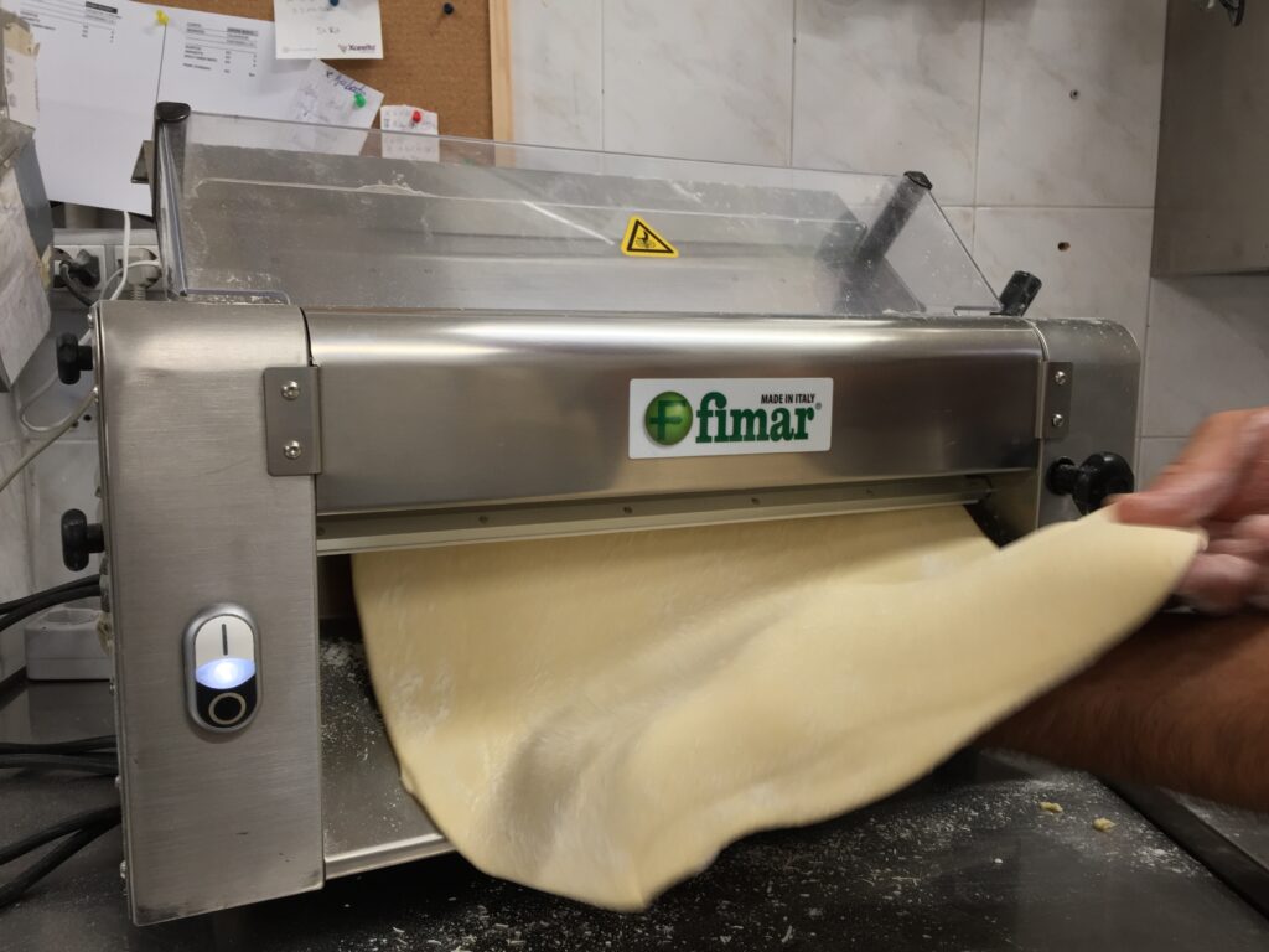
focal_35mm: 29
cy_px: 476
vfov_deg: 48.2
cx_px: 634
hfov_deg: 61.7
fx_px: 1063
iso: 40
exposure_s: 1/33
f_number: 2.2
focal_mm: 4.15
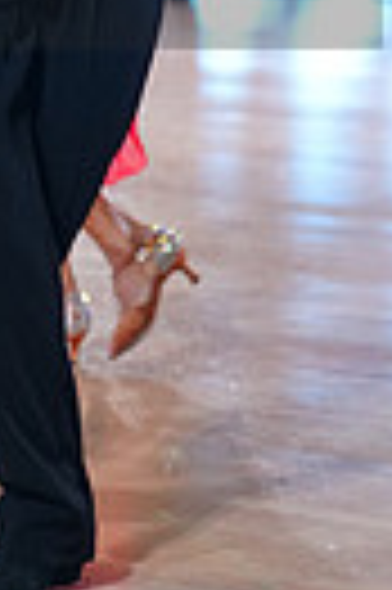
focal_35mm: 311
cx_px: -237
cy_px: -99
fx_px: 5093
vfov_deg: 6.6
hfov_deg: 4.4
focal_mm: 70
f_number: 2.8
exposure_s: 1/400
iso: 2000
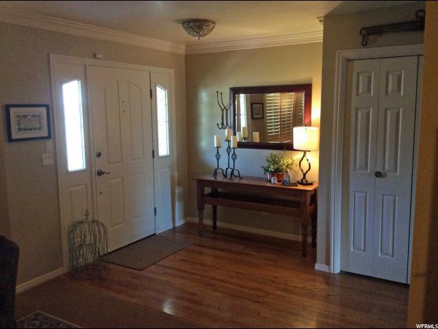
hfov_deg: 56.8
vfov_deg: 44.2
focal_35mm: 32
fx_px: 405
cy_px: 164
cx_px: 219
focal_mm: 3.3
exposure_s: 1/24
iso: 200
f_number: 2.4
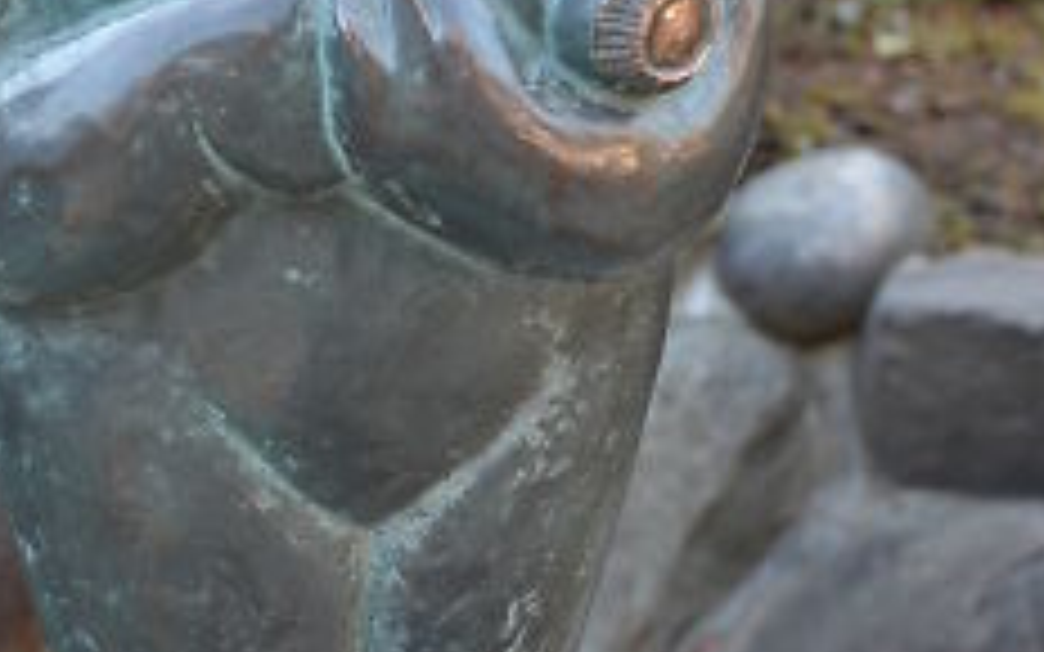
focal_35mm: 105
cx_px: 387
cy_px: 292
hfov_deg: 19.7
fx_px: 2999
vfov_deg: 12.4
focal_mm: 25
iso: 100
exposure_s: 1/50
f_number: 4
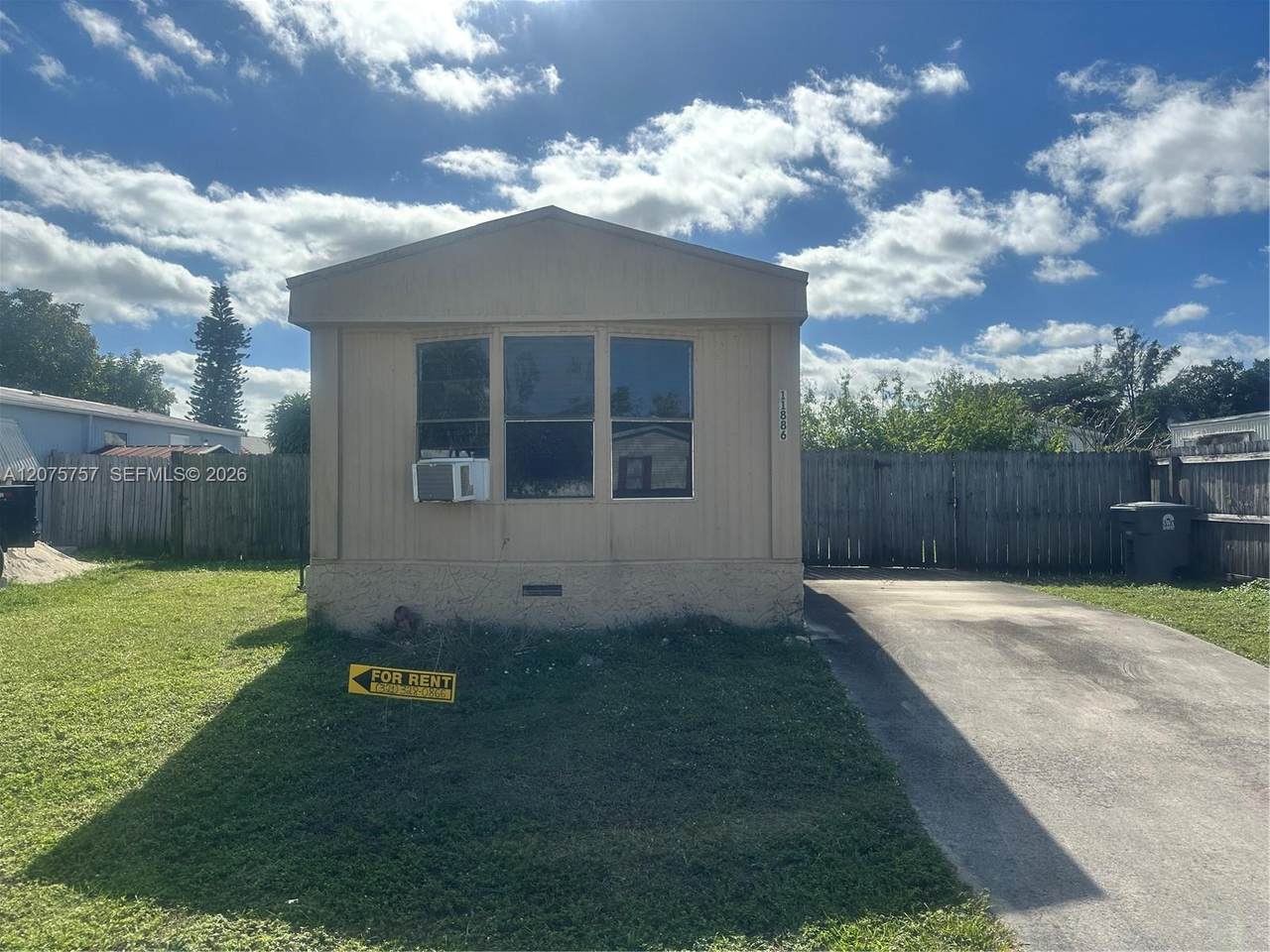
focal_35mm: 24
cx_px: 635
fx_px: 881
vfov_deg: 56.8
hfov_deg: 71.6
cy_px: 476
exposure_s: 1/9709
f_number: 1.78
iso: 80
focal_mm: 6.86
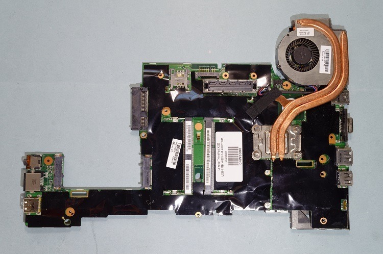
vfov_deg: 36.8
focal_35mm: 36
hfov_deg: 53.2
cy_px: 127
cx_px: 192
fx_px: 382
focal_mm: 24
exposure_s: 1/8
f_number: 8
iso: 100
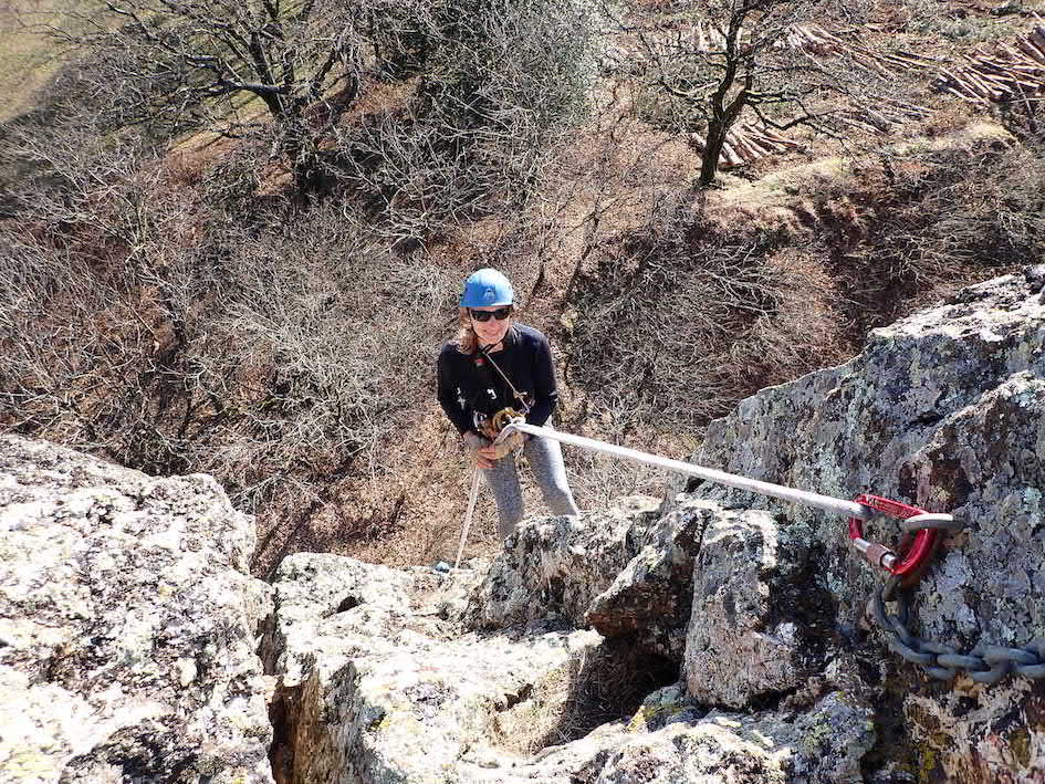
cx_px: 522
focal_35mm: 25
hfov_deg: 69.4
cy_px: 392
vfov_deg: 54.9
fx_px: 755
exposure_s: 1/400
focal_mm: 4.5
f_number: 2.8
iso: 100
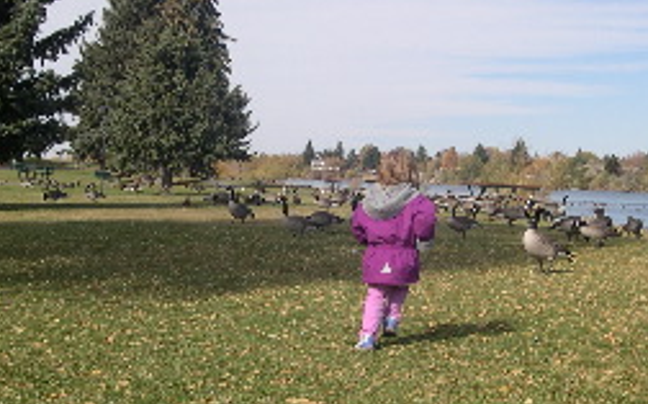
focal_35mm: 72
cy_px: 210
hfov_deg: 28.6
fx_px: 1270
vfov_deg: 18.1
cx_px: 309
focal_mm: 8
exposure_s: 1/178
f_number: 7.6
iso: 100
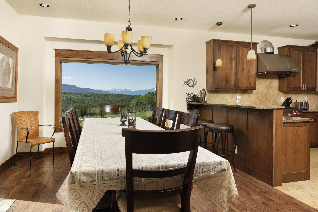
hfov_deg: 73.5
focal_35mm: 24
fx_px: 212
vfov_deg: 53.1
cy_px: 99
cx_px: 141
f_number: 7.1
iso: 125
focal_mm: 20
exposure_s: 1/200
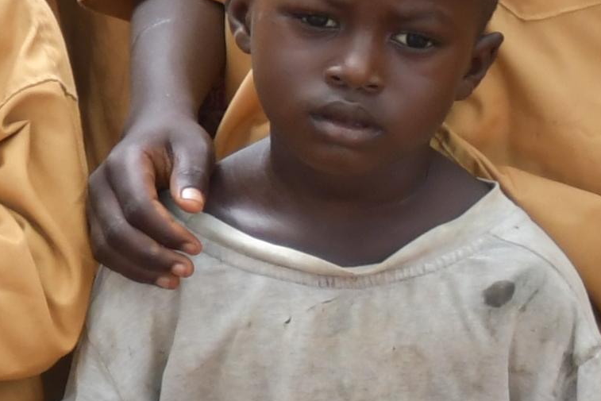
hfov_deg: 4.7
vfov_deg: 3.3
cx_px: -1223
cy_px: -268
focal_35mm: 419
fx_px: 6996
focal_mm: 38
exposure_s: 1/250
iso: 400
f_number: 4.2
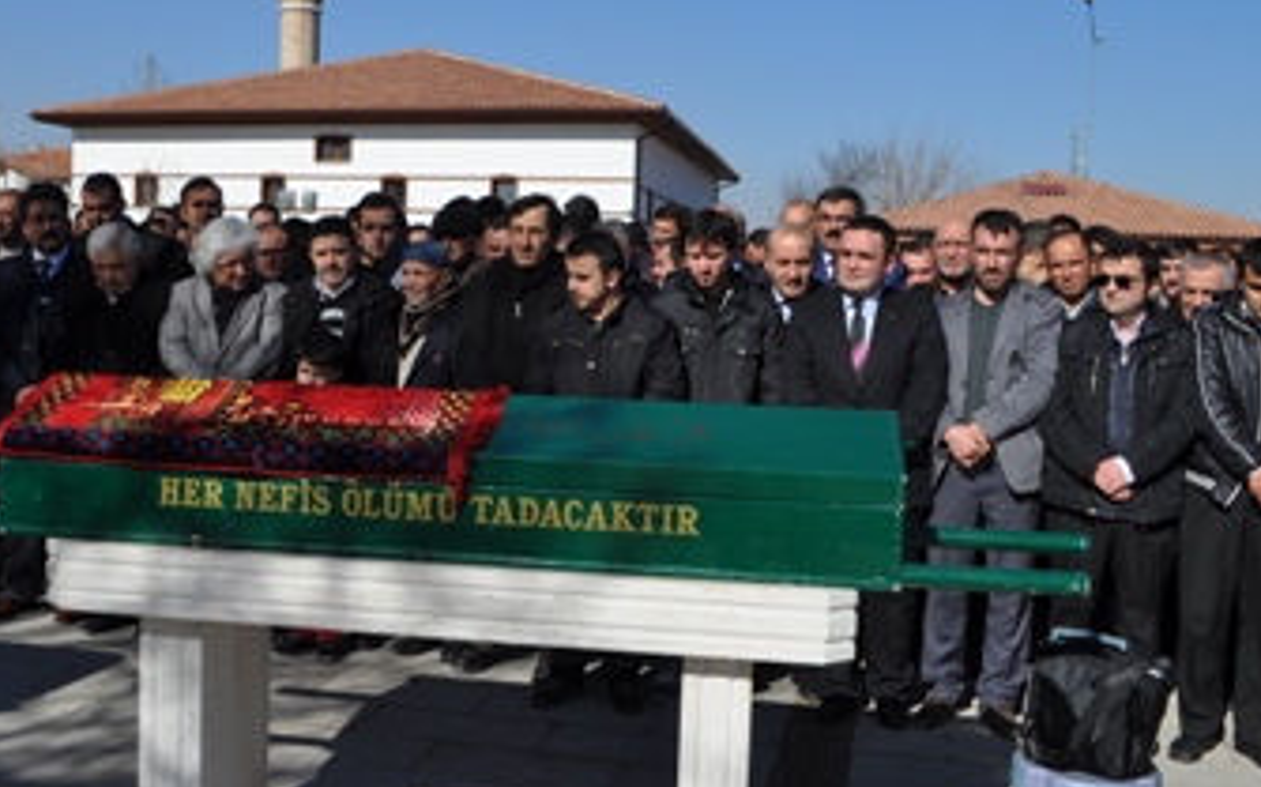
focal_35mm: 45
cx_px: 493
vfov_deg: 28.5
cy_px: 309
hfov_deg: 44.1
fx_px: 1546
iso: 200
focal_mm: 22
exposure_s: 1/500
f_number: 11
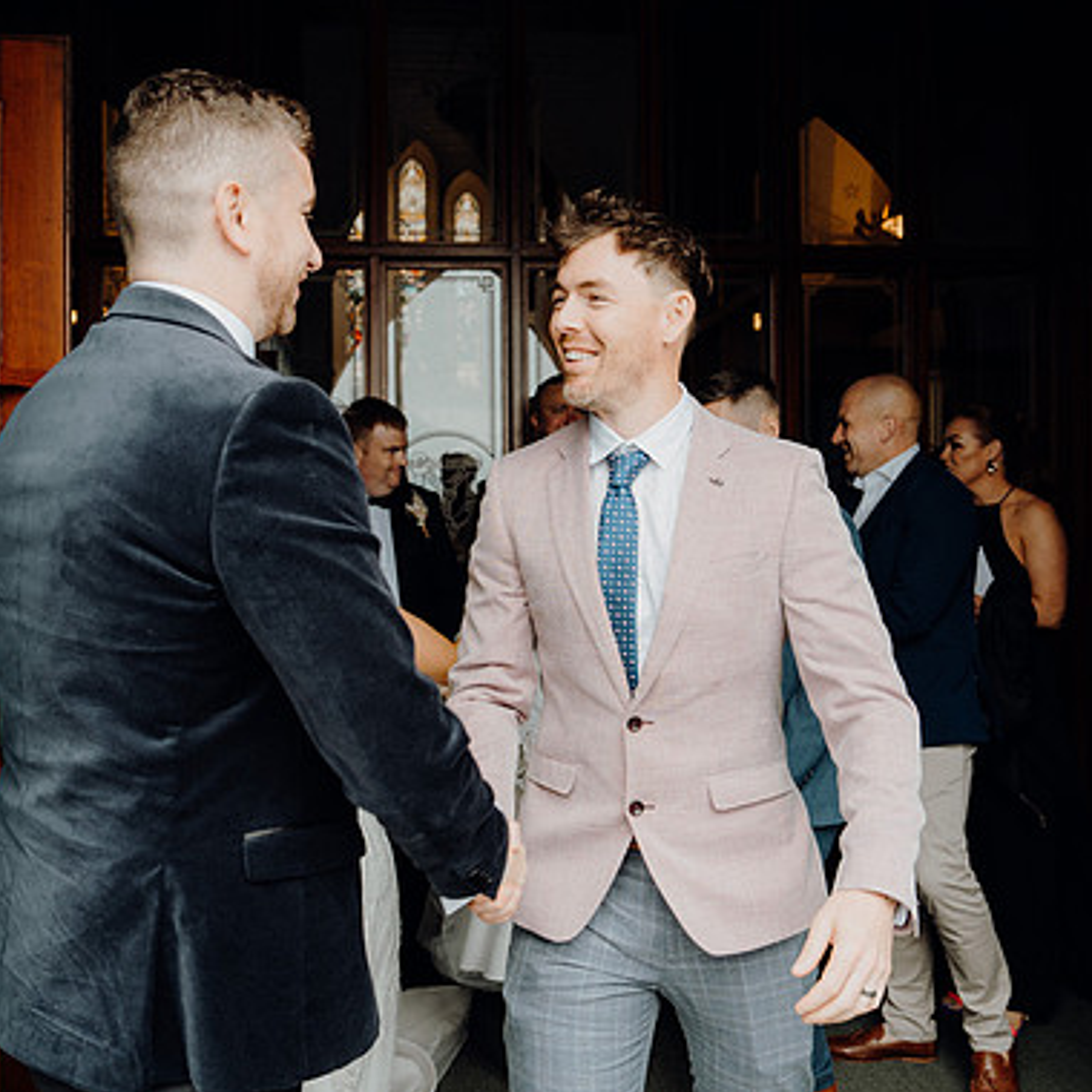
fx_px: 1249
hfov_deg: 47.2
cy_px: 542
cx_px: 509
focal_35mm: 35
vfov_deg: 47.2
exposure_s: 1/200
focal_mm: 27
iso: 250
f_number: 3.5
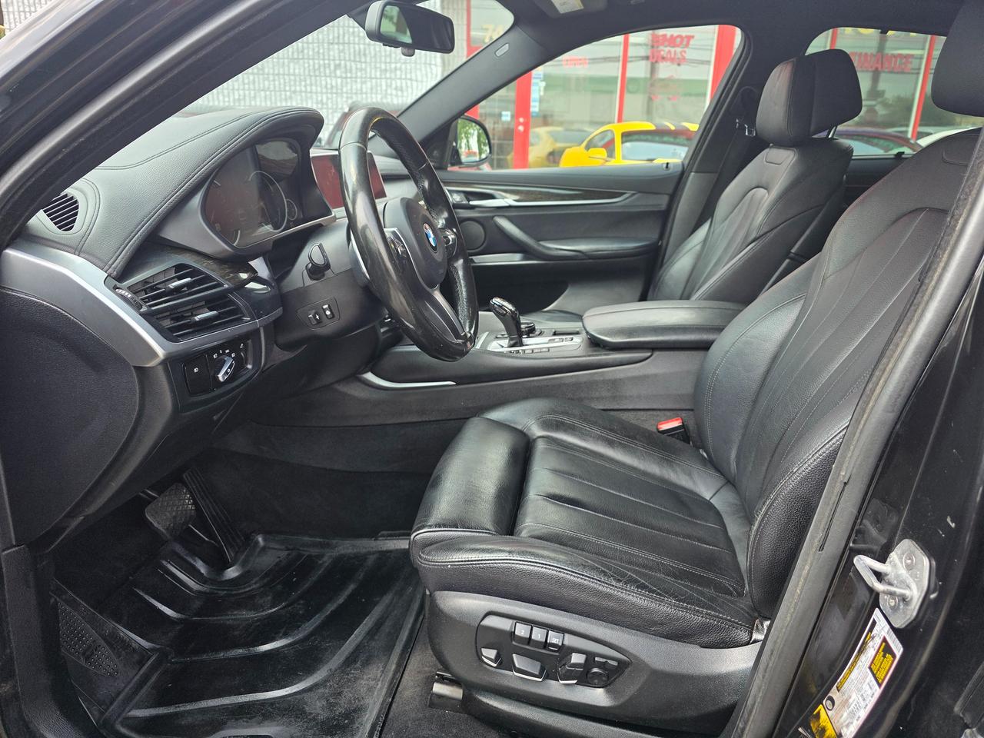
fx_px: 654
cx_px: 492
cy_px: 369
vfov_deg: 58.9
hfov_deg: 73.9
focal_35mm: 23
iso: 50
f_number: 1.7
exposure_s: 1/359
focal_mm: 6.3
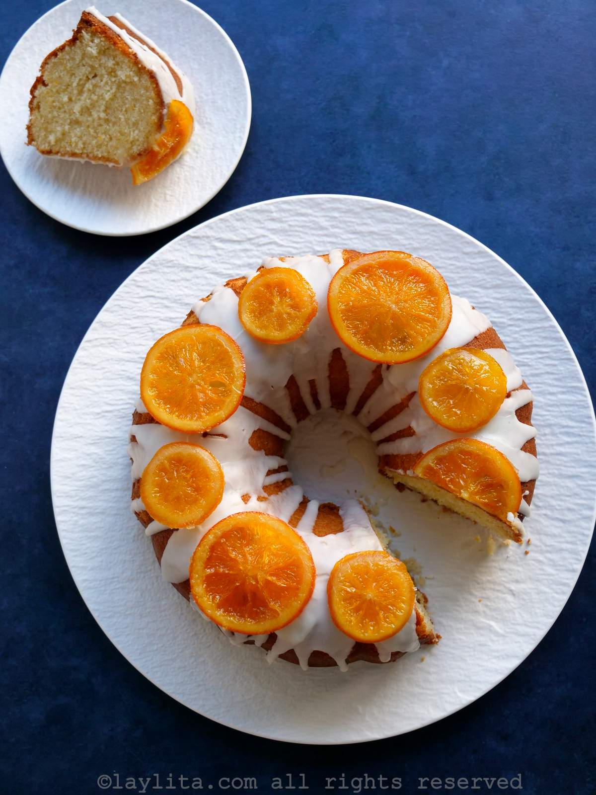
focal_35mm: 44
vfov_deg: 42.9
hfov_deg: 32.9
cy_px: 398
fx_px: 1010
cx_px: 298
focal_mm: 22
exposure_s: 1/60
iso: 800
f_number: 3.3
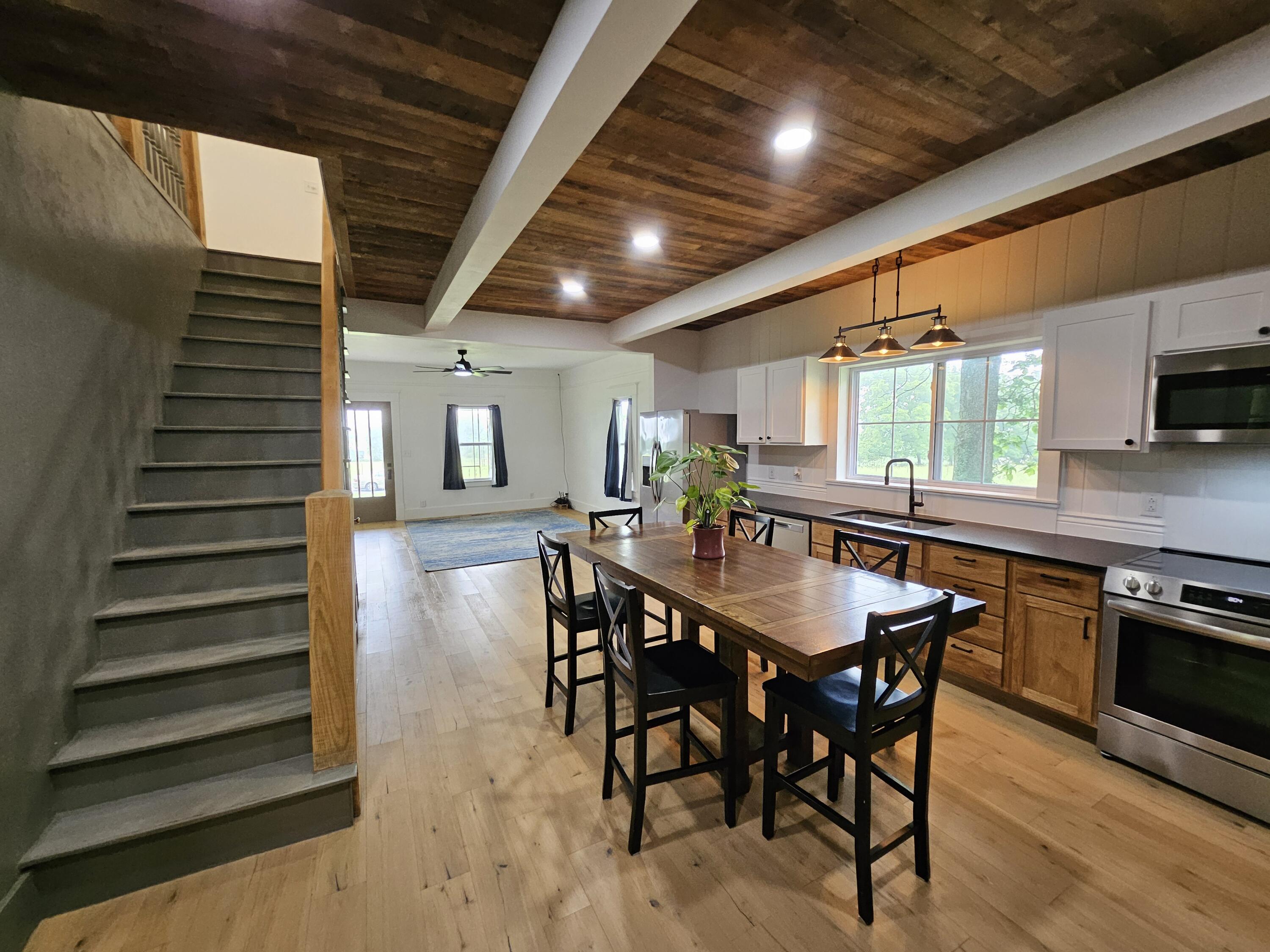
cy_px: 476
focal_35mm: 13
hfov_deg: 106.2
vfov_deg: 89.9
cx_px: 635
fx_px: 477
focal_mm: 1.74
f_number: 2.2
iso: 200
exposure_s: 1/60
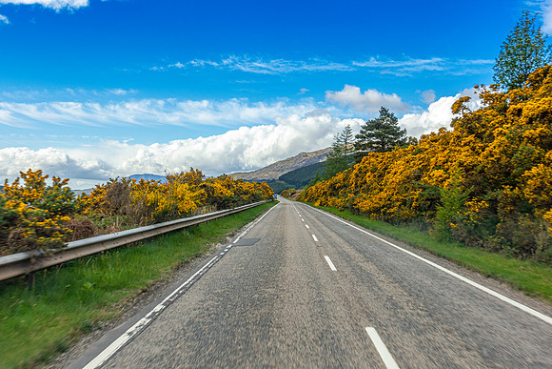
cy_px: 184
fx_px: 613
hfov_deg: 48.4
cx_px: 276
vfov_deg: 33.4
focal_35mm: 40
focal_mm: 14.7
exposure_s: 1/200
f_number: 7.1
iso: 125
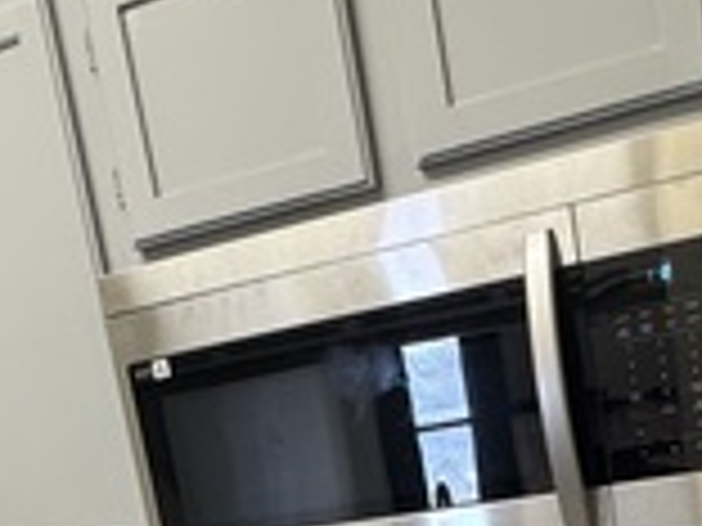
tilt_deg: -11.7
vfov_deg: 22.2
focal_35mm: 60
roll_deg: +10.2
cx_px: 380
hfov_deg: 32.2
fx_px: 1217
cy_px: 665
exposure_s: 1/60
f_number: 2.2
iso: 320
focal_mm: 2.22
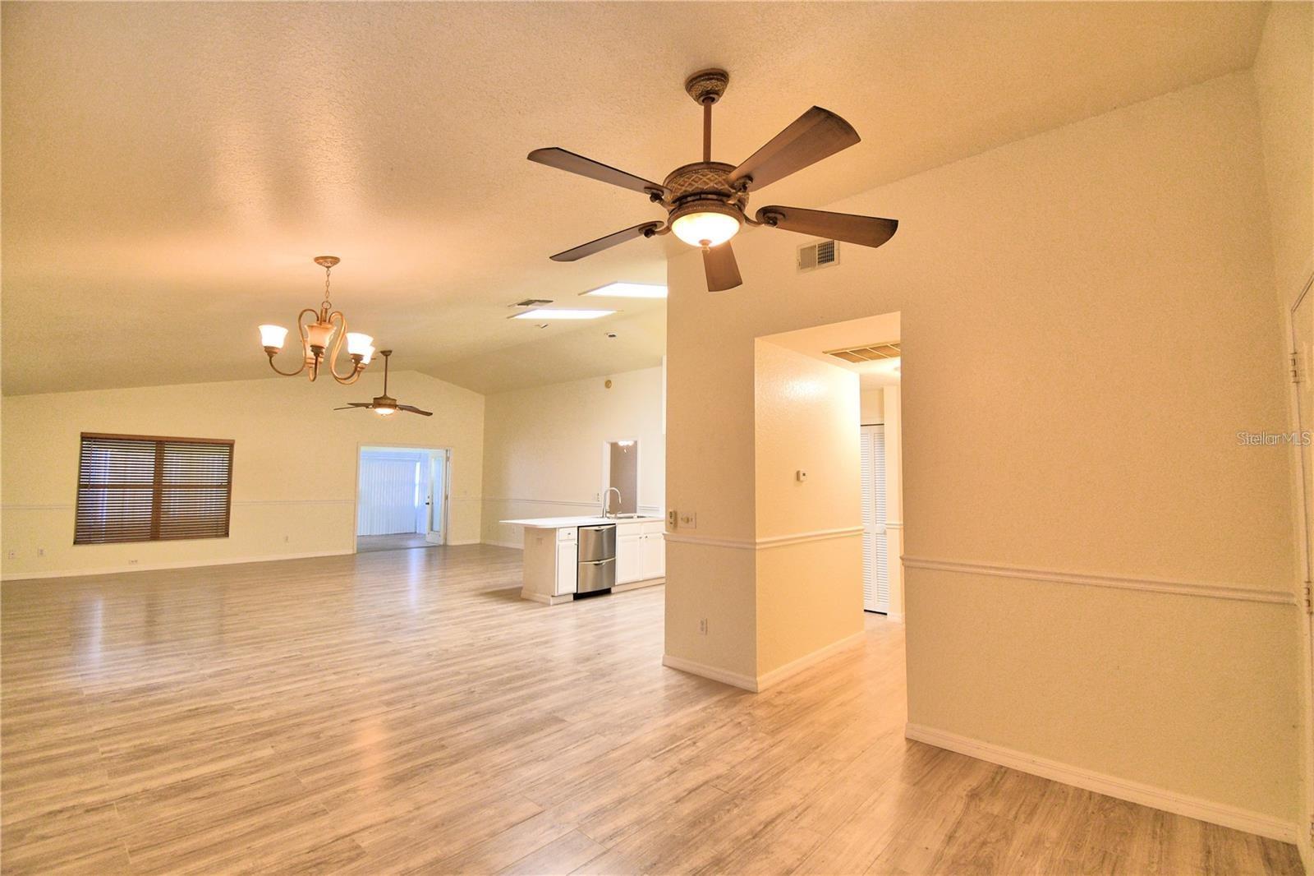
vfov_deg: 77.3
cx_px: 657
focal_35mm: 15
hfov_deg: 100.4
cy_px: 438
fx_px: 547
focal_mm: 10
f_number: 4.5
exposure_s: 1/30
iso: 560
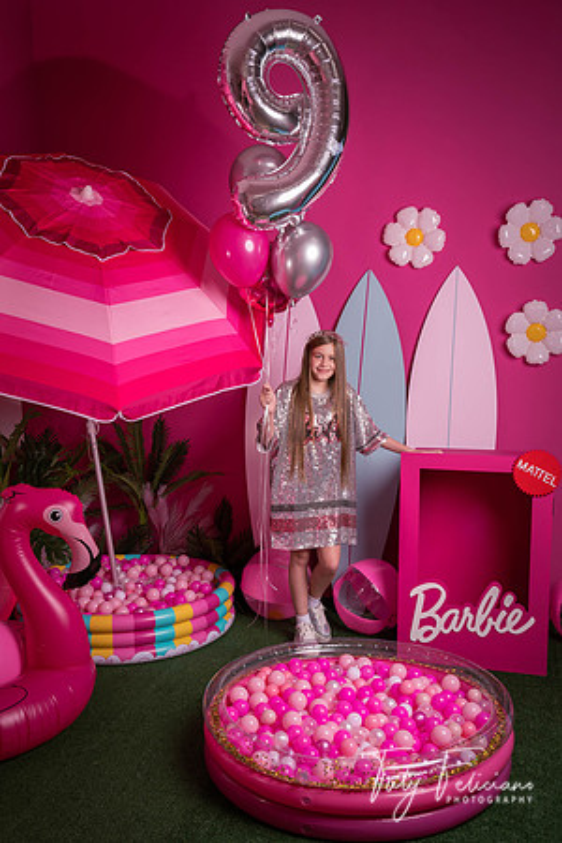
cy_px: 422
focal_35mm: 34
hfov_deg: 38.9
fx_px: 796
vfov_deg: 55.8
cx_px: 281
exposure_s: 1/200
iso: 400
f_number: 10
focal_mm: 34
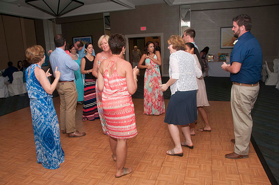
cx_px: 140
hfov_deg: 67.5
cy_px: 92
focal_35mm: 27
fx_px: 209
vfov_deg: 47.8
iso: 400
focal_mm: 18
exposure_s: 1/60
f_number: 5.6
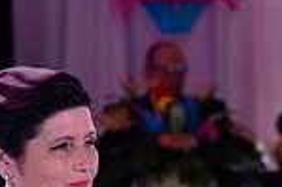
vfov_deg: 3.4
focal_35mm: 398
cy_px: 284
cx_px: 225
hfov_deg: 5.2
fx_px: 3114
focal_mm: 102
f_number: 4.5
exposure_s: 1/250
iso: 2000
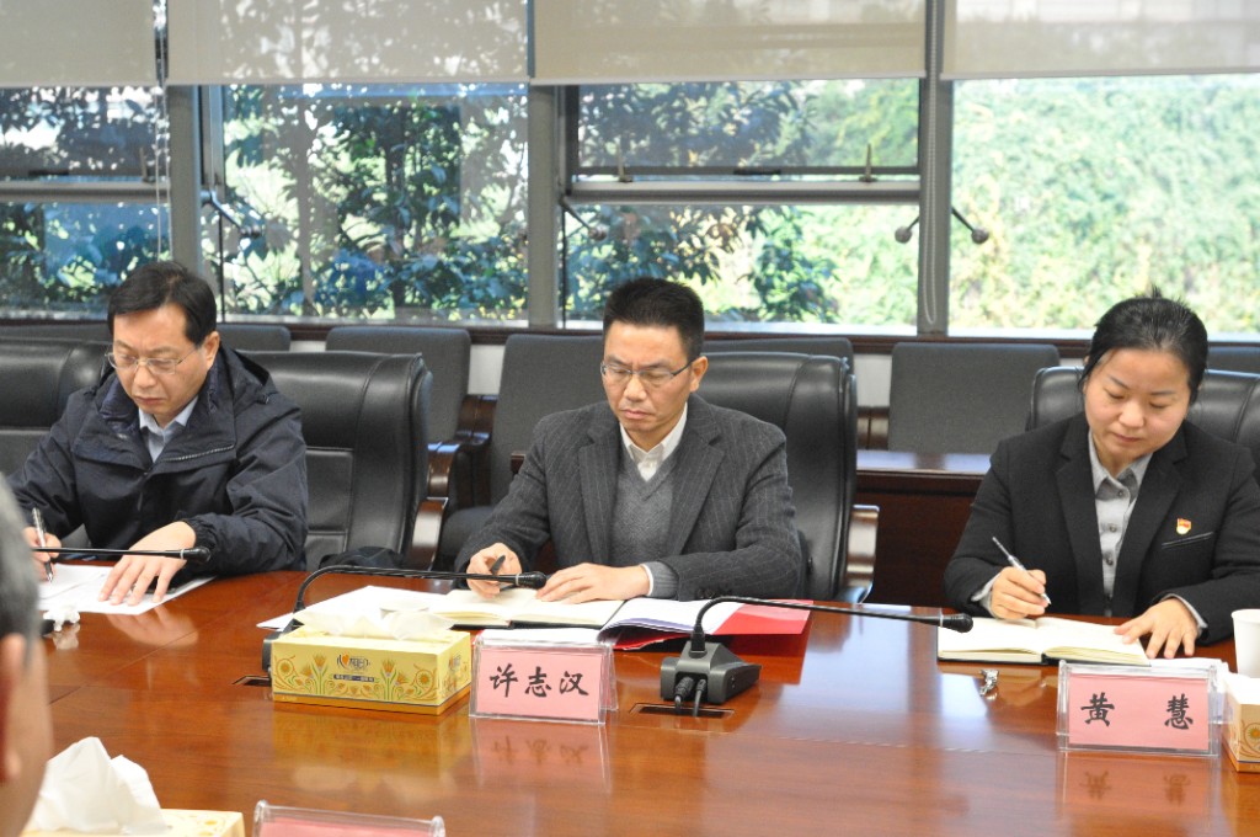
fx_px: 1258
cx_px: 630
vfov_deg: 36.8
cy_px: 418
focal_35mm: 36
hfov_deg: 53.2
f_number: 5.6
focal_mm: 24
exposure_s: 1/125
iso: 2000
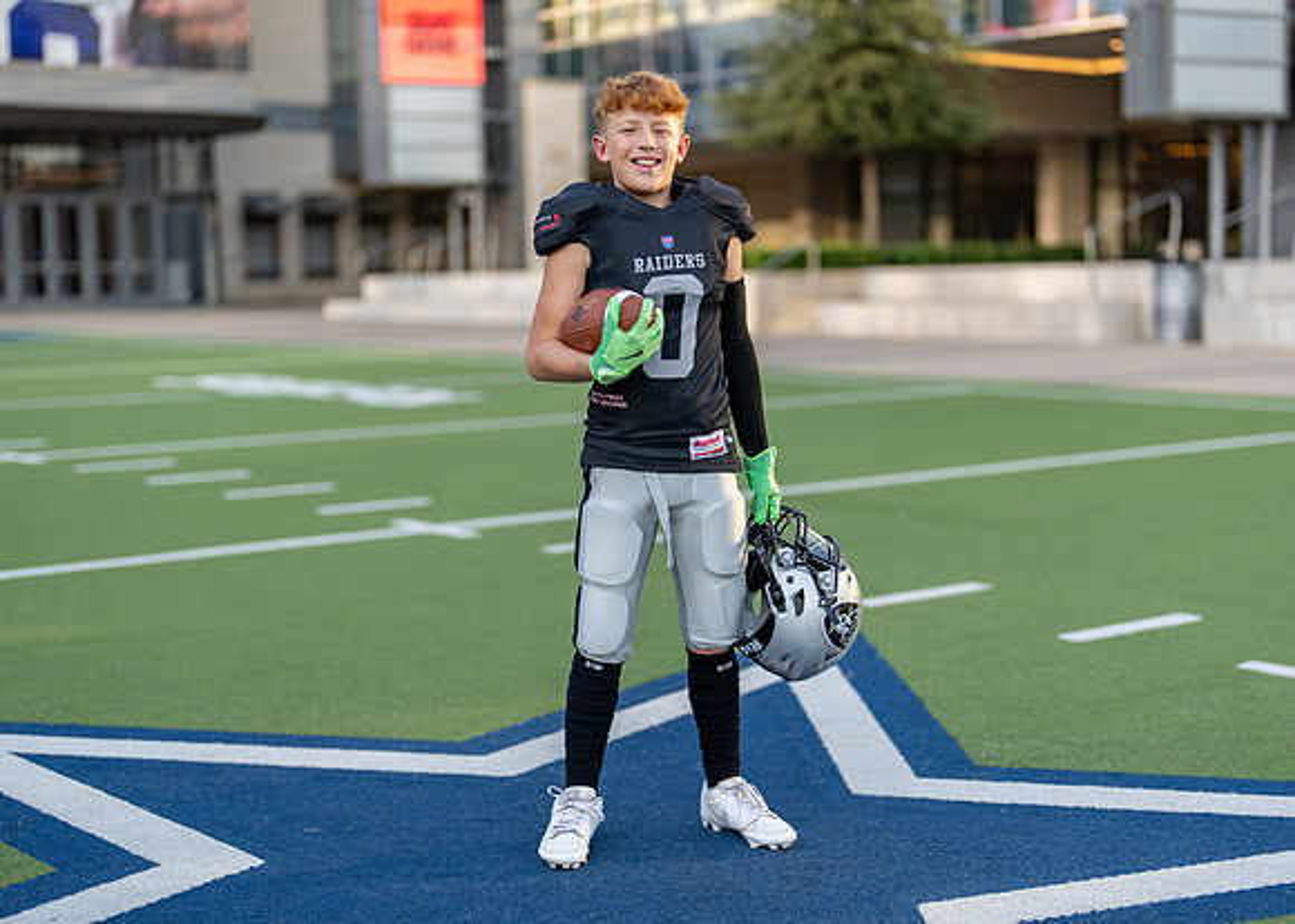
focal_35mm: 58
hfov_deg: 33.6
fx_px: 2146
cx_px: 692
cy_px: 509
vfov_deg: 24.3
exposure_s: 1/2000
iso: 100
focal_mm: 50
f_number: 1.2
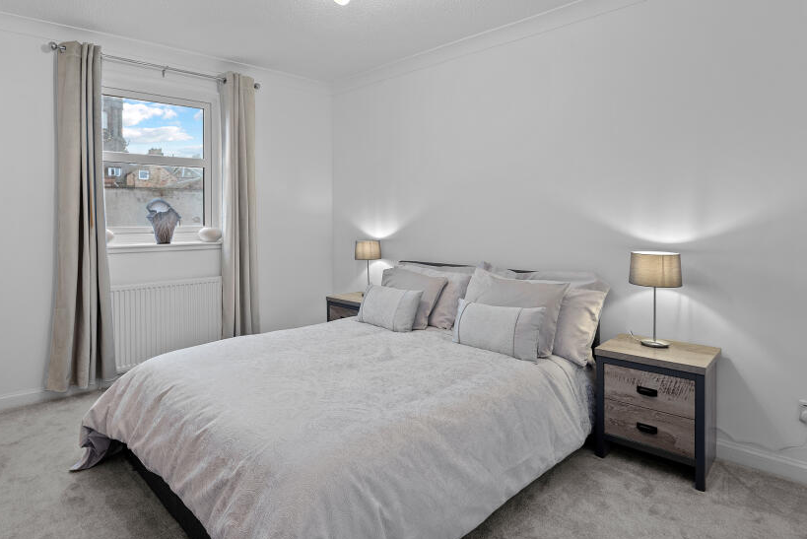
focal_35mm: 20
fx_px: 449
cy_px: 211
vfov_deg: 61.4
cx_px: 358
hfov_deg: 83.6
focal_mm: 16
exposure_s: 1/2.5
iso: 250
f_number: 9
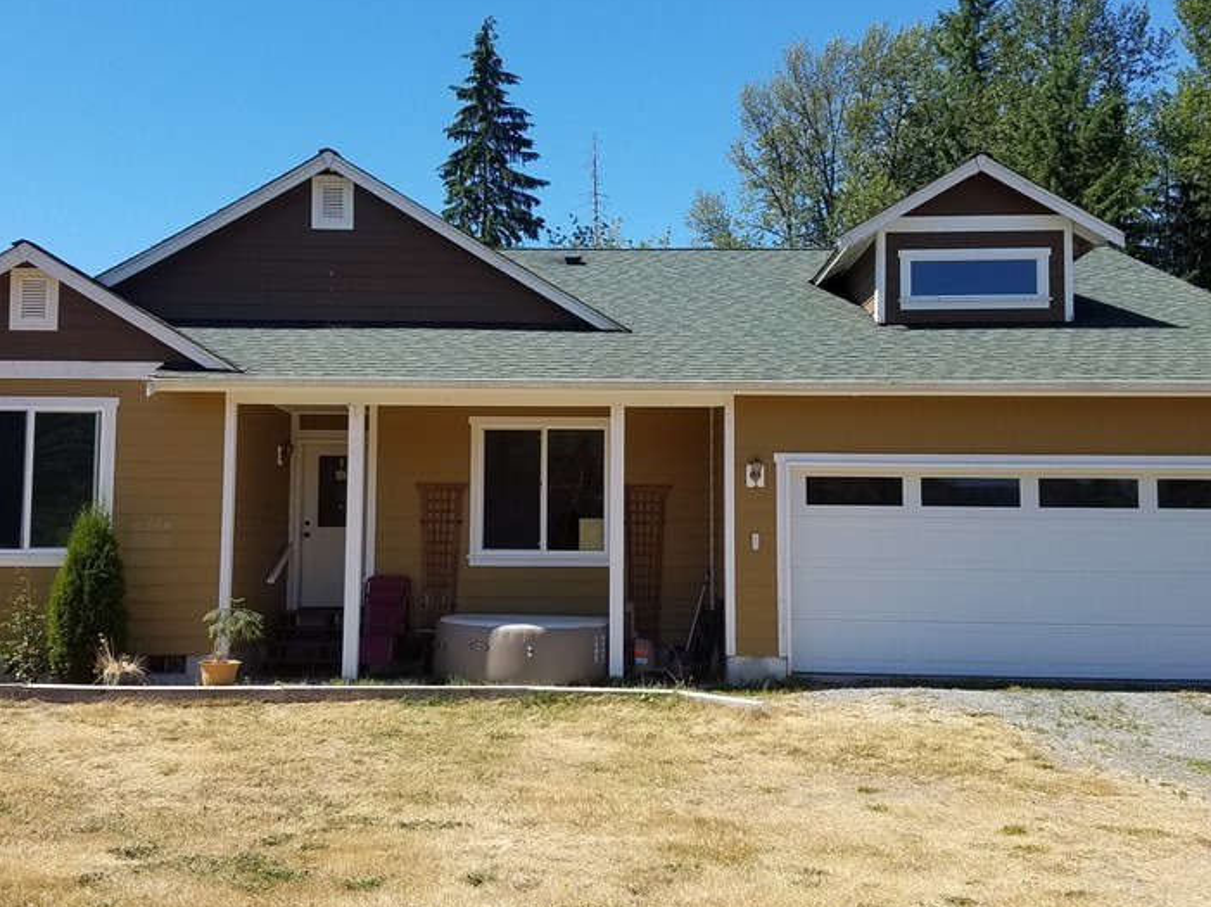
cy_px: 430
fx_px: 1329
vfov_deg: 37.7
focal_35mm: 38
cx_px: 579
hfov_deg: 49.0
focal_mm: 4.2
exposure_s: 1/1628
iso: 50
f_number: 1.7
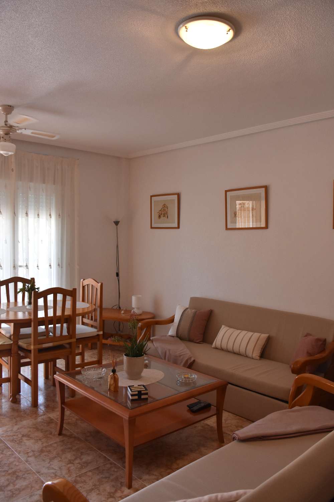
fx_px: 417
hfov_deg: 43.6
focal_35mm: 30
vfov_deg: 61.9
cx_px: 167
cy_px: 251
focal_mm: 20
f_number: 5
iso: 800
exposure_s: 1/125
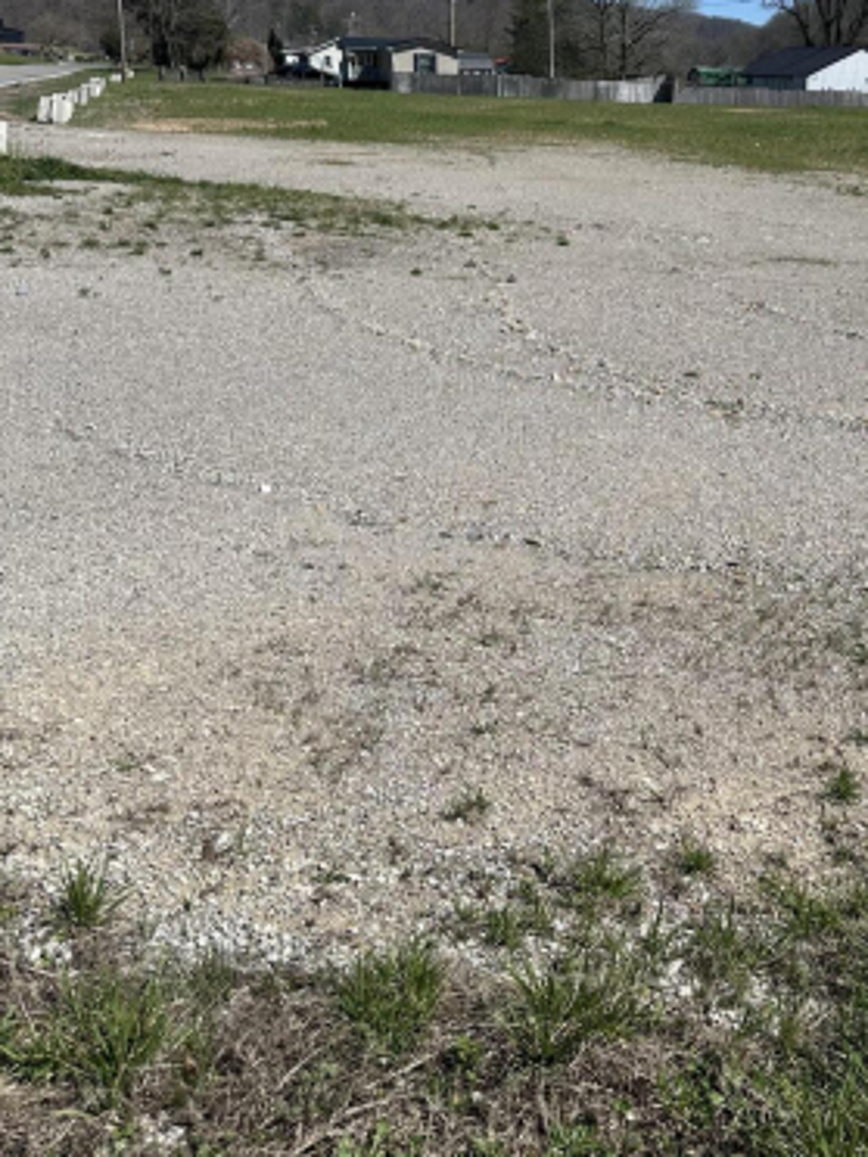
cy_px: 347
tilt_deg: -7.8
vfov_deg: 43.0
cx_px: 622
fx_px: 1438
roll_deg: -1.3
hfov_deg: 33.1
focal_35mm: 43
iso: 80
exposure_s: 1/6623
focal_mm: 6.86
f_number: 1.78
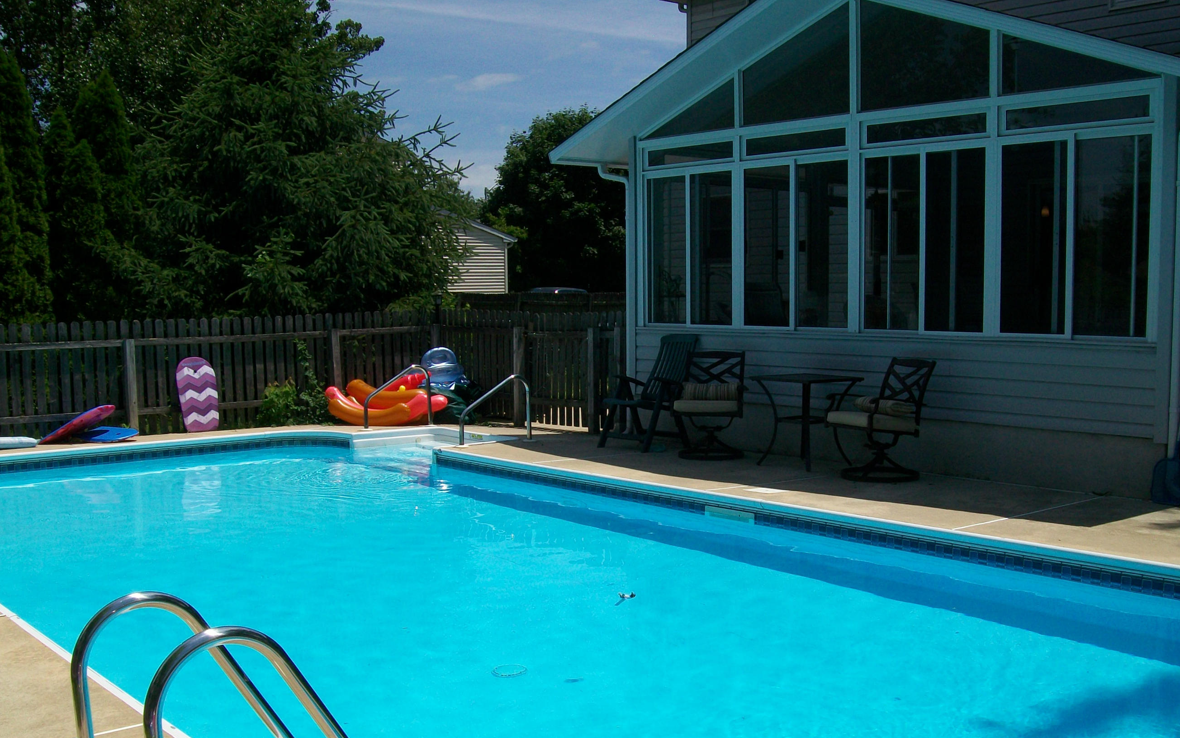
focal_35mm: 39
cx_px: 600
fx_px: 1254
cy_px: 435
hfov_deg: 50.4
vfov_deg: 32.7
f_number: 4.8
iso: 64
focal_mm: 6
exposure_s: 1/800
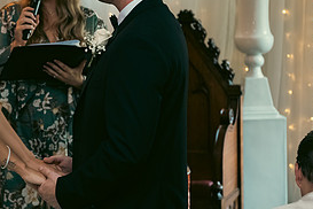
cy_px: 55
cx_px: 66
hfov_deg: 17.4
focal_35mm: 117
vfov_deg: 11.7
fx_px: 1017
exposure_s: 1/160
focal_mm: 55
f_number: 3.5
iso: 1250
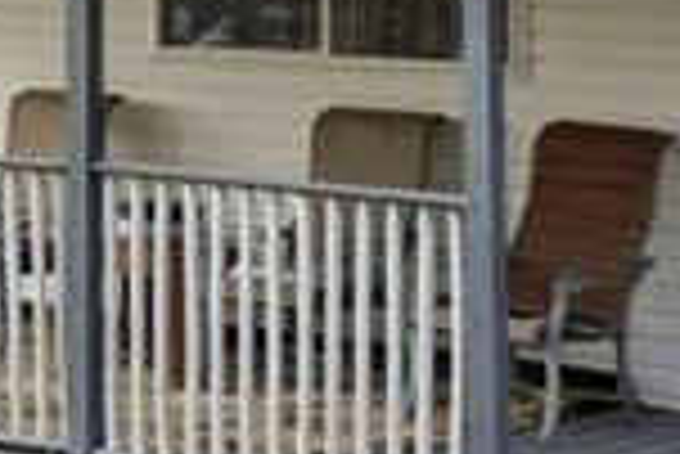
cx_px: -180
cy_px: -94
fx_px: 2987
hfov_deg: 12.6
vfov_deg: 8.6
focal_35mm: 158
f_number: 2.8
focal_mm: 8.4
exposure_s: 1/640
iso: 100
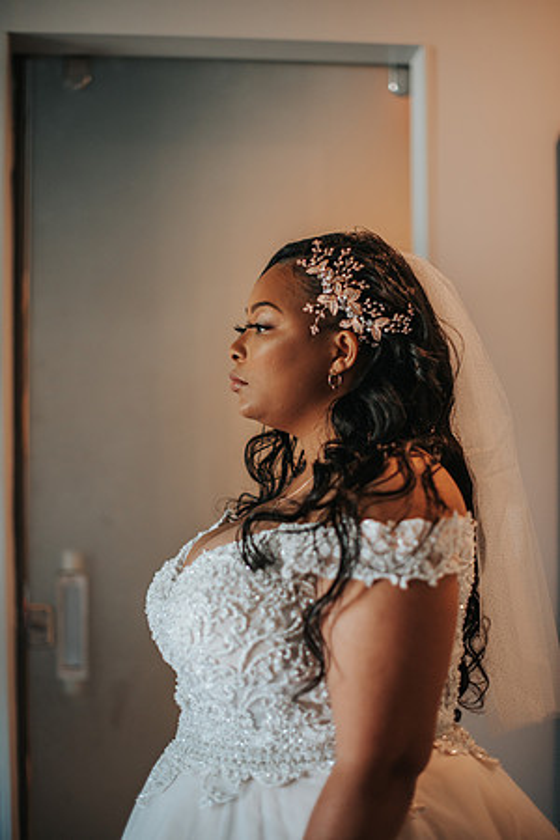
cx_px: 280
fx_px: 1167
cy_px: 420
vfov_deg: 39.6
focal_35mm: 50
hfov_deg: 27.0
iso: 640
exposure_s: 1/320
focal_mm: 50
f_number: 1.8
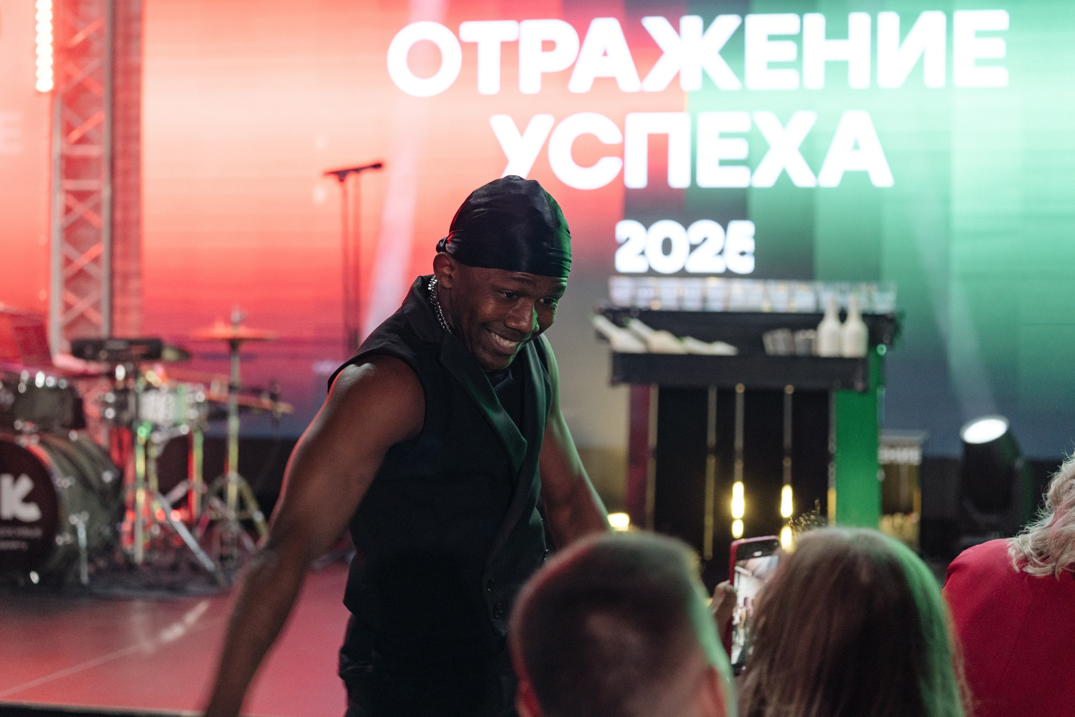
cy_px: 358
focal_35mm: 70
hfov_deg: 28.8
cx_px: 538
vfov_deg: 19.5
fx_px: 2090
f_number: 2.8
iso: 1600
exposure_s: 1/200
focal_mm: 70
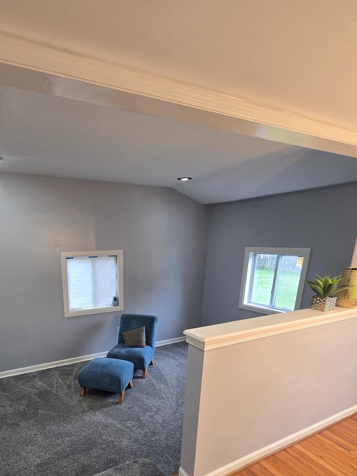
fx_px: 261
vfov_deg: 81.3
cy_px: 324
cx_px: 118
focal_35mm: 19
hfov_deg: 66.7
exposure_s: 1/60
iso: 125
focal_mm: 2.2
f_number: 2.2
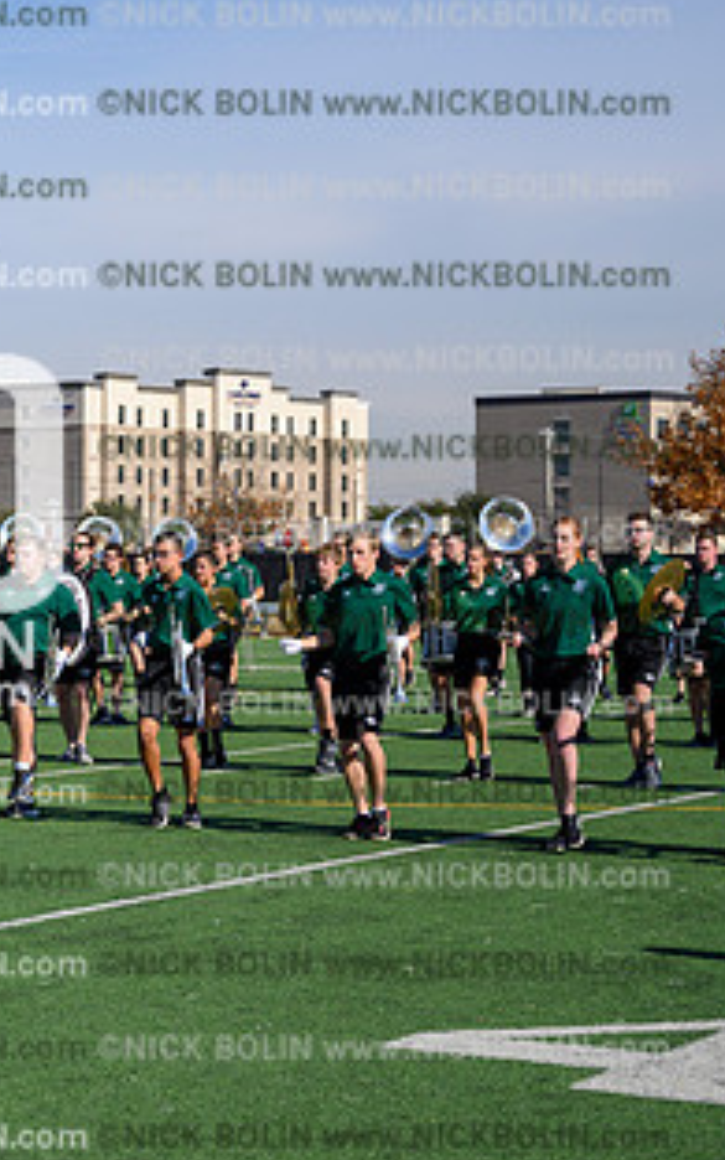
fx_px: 2940
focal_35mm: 93
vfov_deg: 22.3
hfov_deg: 13.6
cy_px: 534
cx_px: -201
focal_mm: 49
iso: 125
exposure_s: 1/2500
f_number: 4
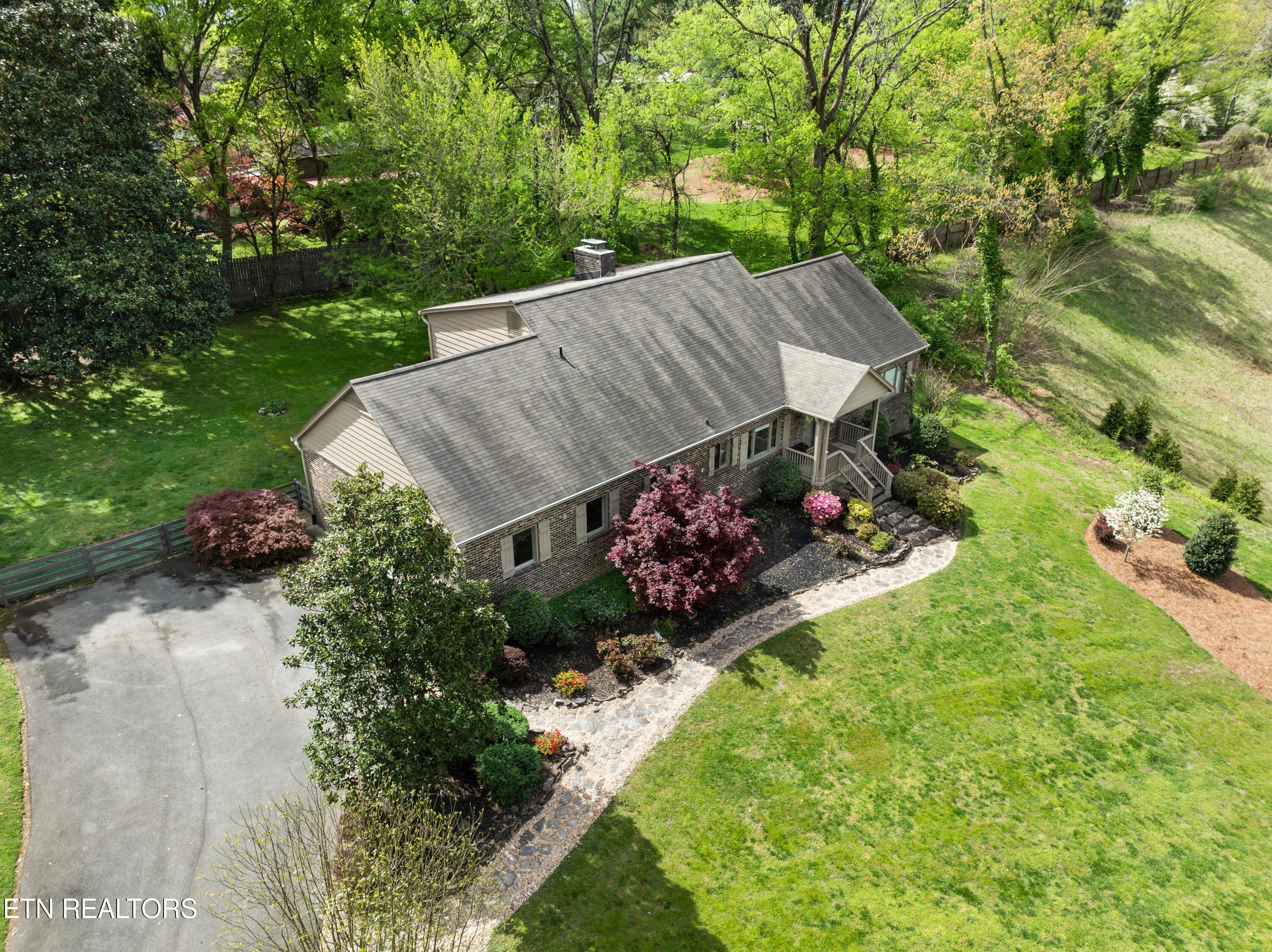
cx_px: 636
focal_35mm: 24
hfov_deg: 71.6
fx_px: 881
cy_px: 476
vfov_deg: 56.8
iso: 100
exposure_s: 1/240
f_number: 2.8
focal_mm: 12.29
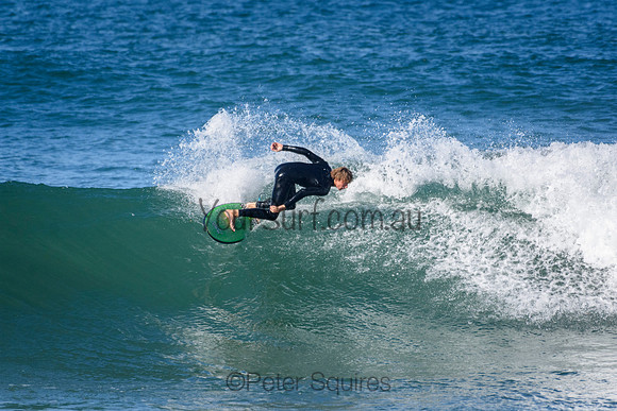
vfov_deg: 1.8
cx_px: 308
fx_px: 12858
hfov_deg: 2.7
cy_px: 206
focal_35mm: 750
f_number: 5.6
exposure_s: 1/4000
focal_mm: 500
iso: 720
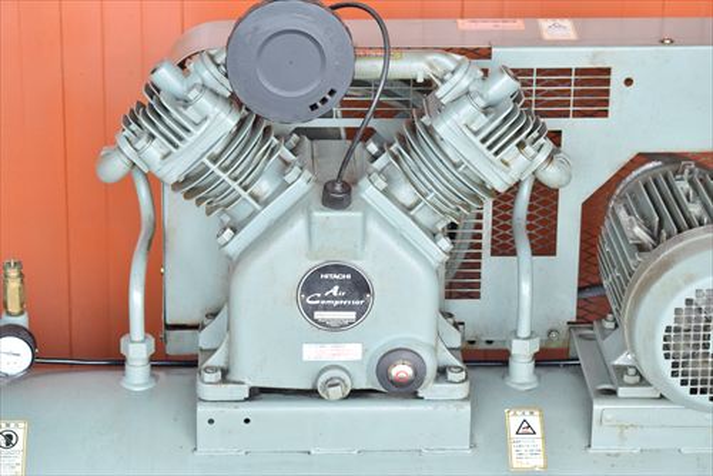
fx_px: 2021
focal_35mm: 102
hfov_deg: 20.0
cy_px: 238
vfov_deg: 13.4
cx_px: 356
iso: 1250
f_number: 6.3
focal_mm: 68
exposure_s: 1/250
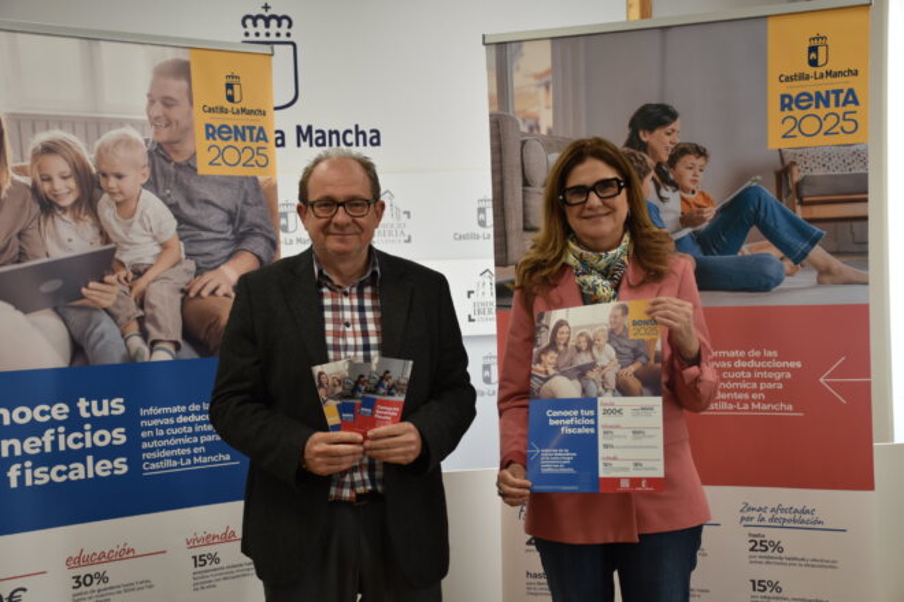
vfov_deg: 25.8
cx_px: 452
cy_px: 301
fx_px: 1318
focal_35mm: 52
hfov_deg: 37.9
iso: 400
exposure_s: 1/80
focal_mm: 35
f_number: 4.2
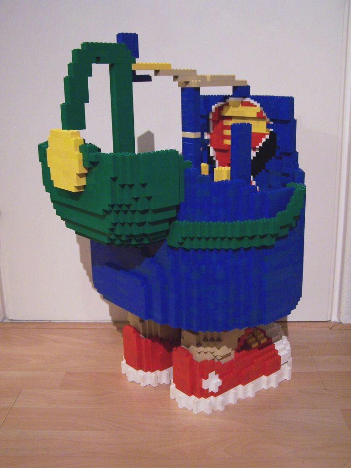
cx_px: 176
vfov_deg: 49.0
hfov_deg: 37.7
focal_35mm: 38
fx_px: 514
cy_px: 234
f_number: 2.8
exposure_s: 1/8
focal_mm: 6.3
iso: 140
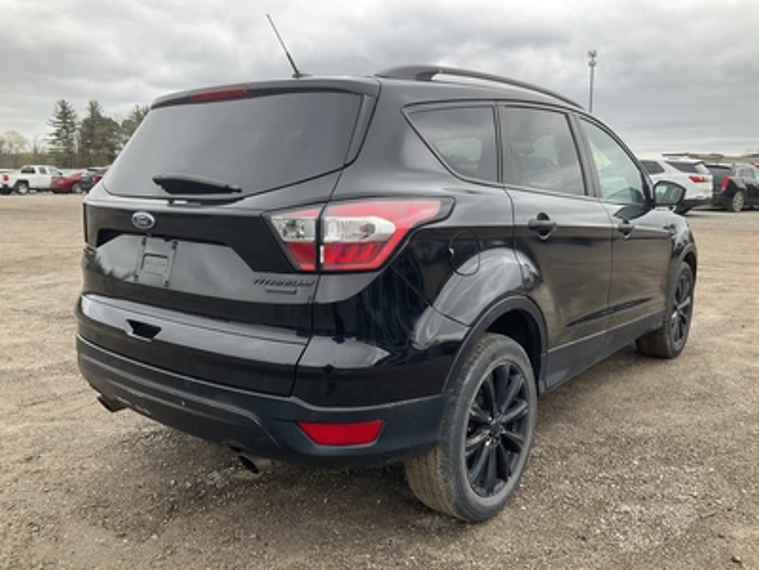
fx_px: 636
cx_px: 380
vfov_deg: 48.2
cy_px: 285
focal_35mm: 29
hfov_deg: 61.7
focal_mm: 3
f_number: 1.8
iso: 25
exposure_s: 1/283
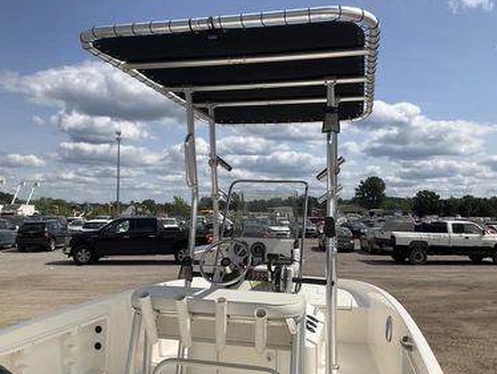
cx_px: 247
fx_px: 445
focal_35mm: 31
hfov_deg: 58.3
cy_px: 184
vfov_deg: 45.5
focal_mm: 3
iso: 25
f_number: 1.8
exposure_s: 1/4065
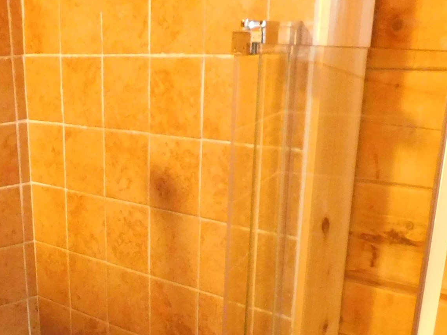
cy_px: 399
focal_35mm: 62
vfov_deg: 21.9
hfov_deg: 30.4
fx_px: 801
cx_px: 85
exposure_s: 1/4
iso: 800
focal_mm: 4
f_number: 3
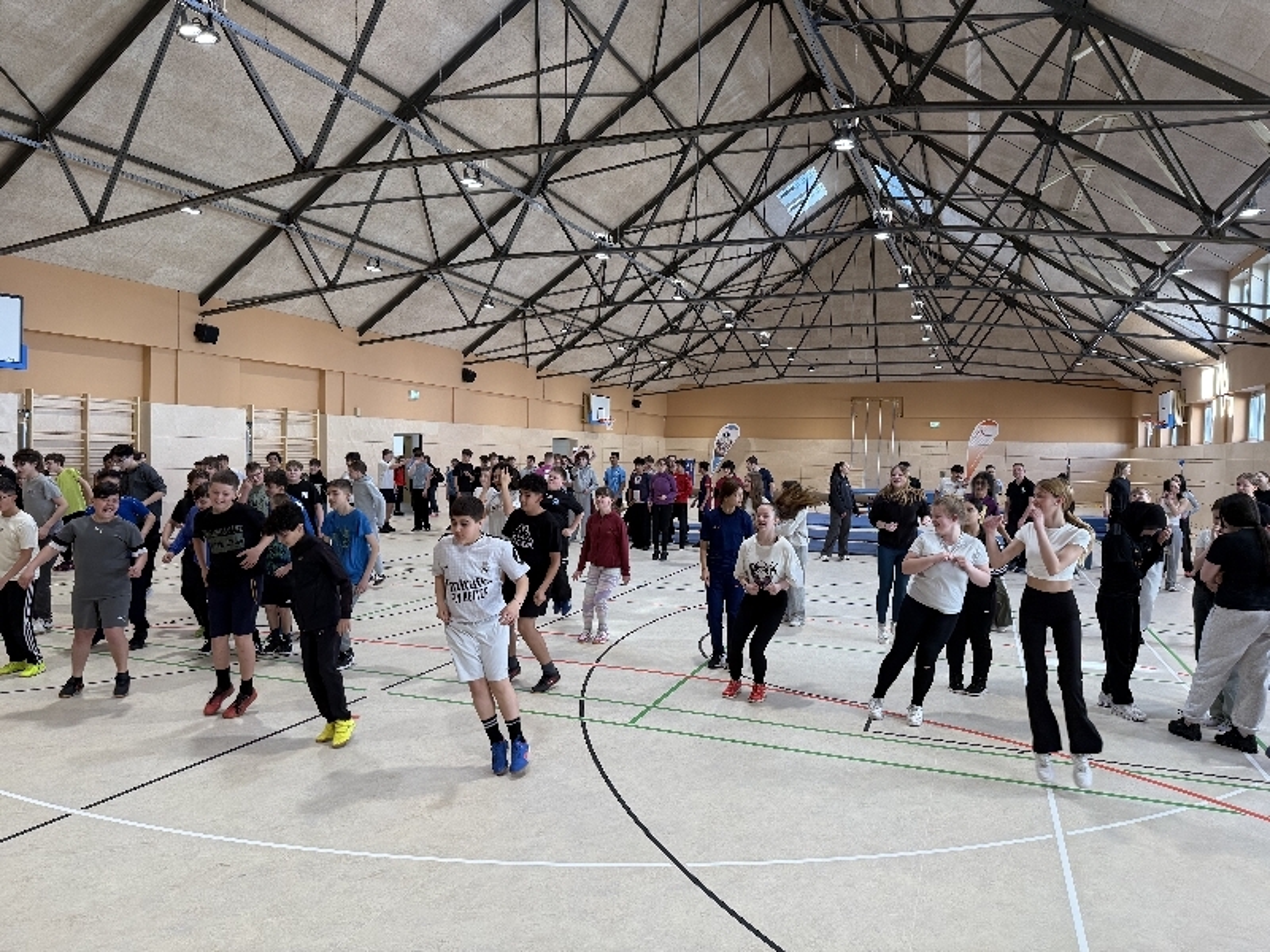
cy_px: 476
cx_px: 635
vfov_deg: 56.8
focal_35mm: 24
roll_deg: -1.6
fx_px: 881
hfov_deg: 71.6
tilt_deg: -1.3
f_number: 1.78
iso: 80
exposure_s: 1/100
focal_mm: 6.76
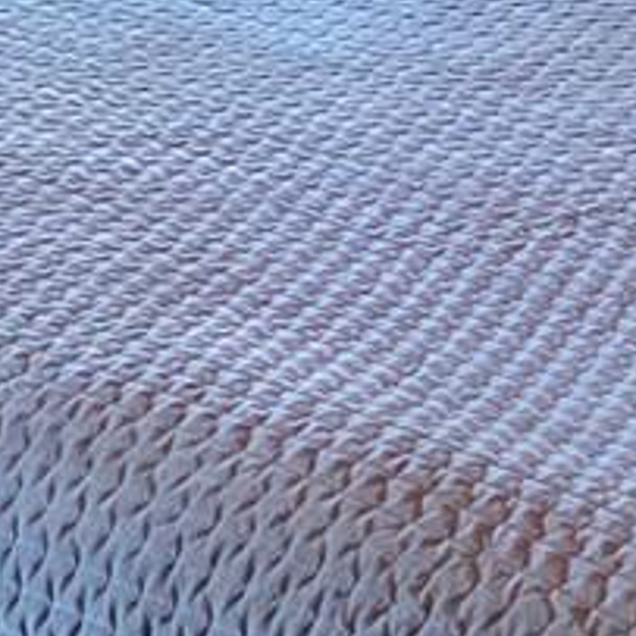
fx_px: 4261
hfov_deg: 8.5
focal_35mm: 205
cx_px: 573
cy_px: -652
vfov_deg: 8.1
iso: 1000
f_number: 1.8
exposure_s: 1/120
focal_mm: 5.4
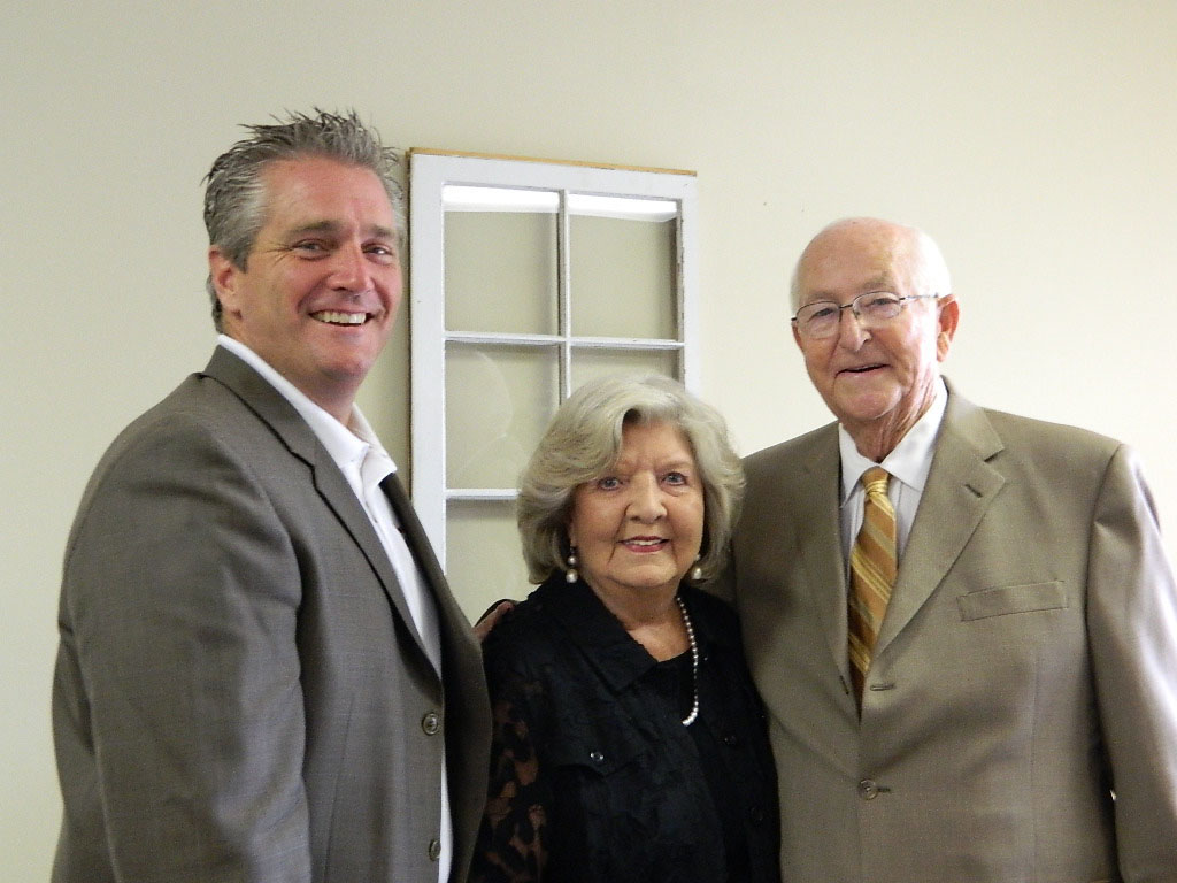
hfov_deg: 40.4
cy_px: 442
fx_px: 1598
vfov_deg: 30.9
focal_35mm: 47
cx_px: 588
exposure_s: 1/15
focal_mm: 8.4
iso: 400
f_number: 3.6
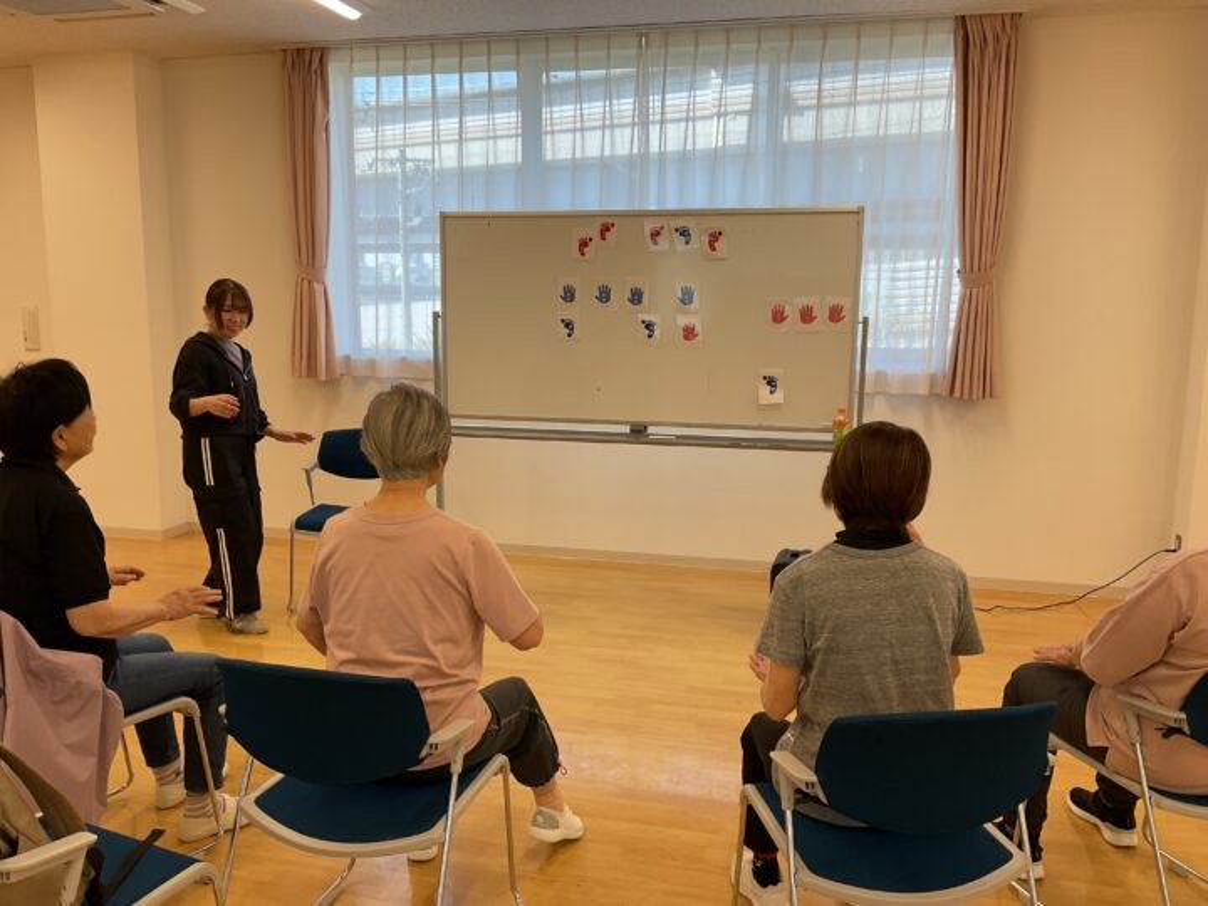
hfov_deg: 61.7
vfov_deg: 48.2
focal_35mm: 29
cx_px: 604
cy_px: 453
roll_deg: -0.2
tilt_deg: -9.2
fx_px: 1012
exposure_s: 1/120
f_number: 1.8
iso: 25
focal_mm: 3
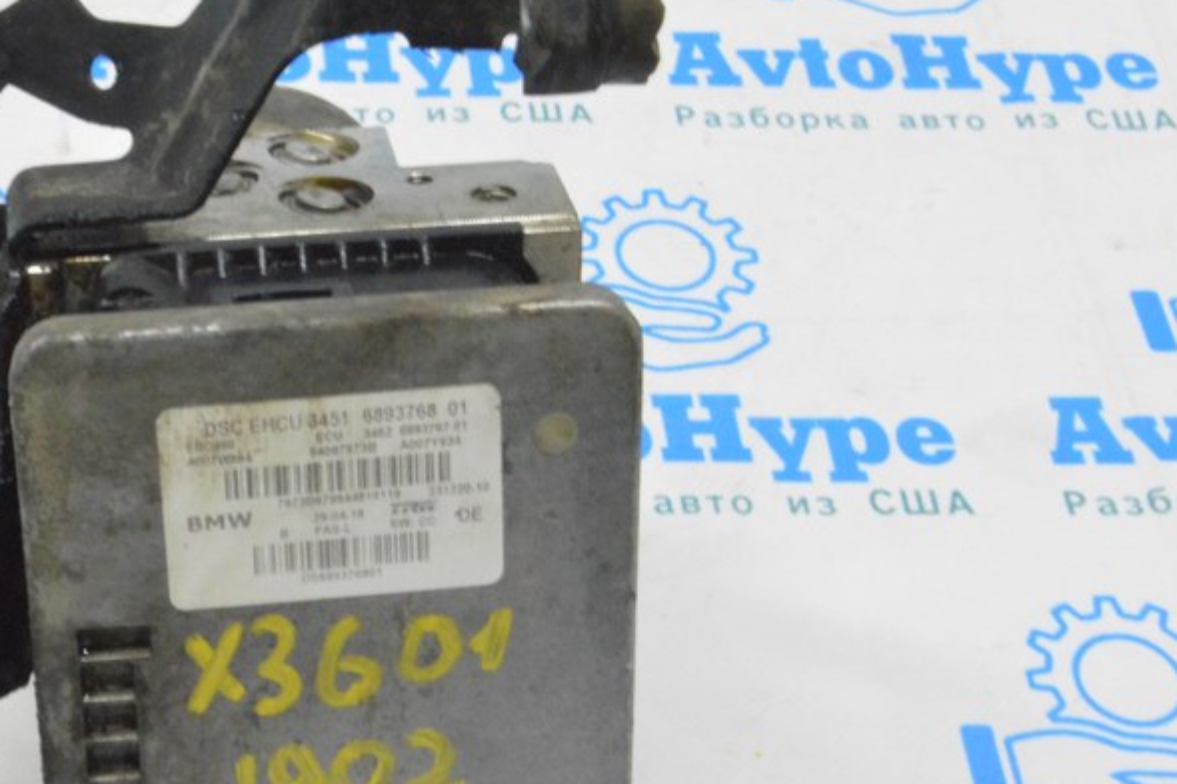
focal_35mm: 81
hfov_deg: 24.7
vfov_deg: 16.9
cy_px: 415
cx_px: 226
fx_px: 2642
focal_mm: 31
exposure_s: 1/15
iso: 6400
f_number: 20
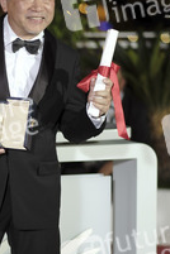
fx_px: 1183
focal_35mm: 167
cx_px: 10
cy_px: 191
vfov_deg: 12.3
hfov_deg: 8.2
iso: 500
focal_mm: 56
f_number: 1.2
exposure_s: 1/160
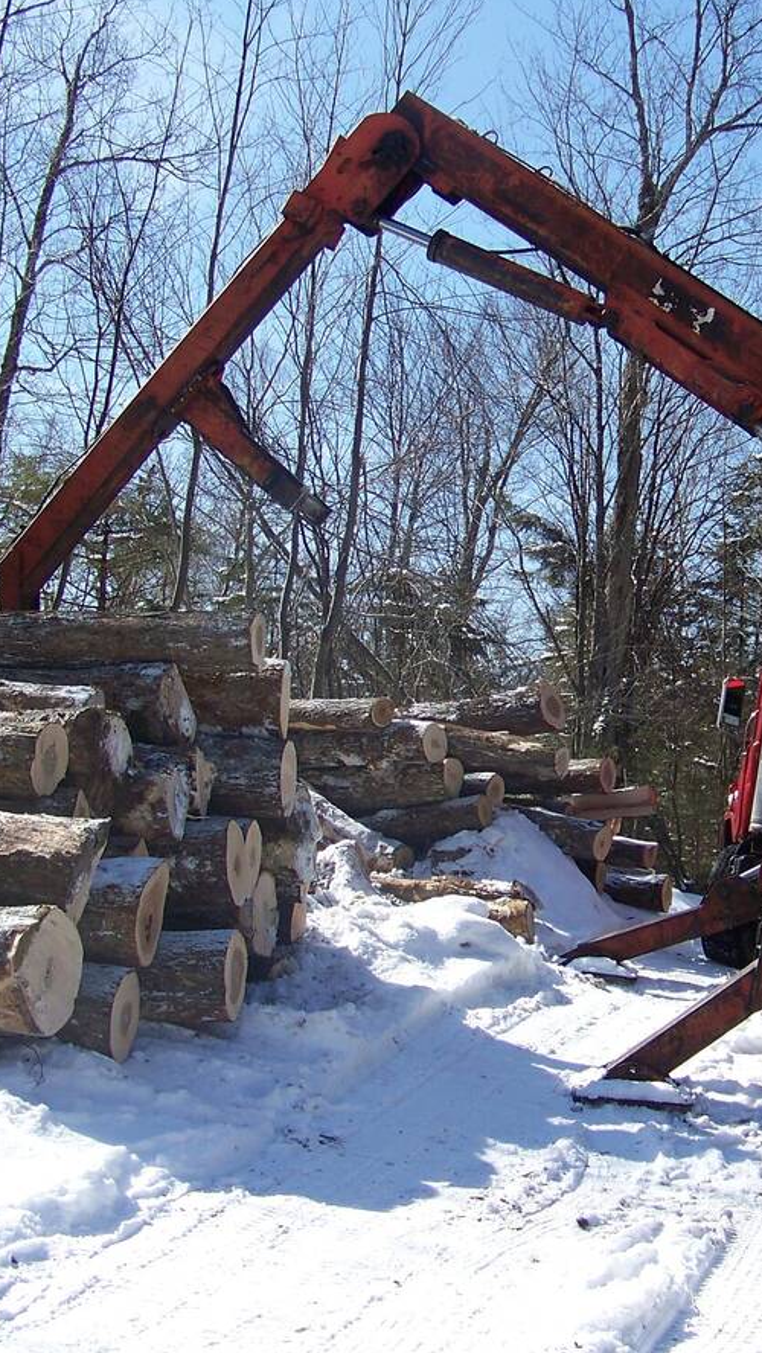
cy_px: 676
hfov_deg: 22.5
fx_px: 1902
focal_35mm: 53
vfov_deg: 39.2
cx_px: 541
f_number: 2.8
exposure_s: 1/800
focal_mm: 5.85
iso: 64
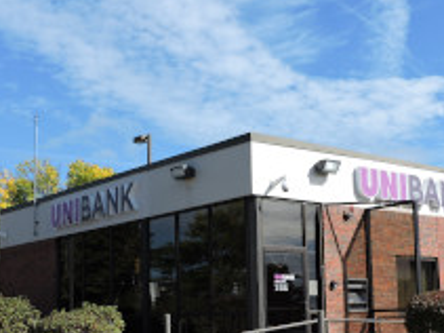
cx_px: 236
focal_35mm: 57
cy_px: 240
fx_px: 731
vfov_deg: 25.4
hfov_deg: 33.8
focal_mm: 5.4
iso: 100
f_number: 3.1
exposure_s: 1/1250
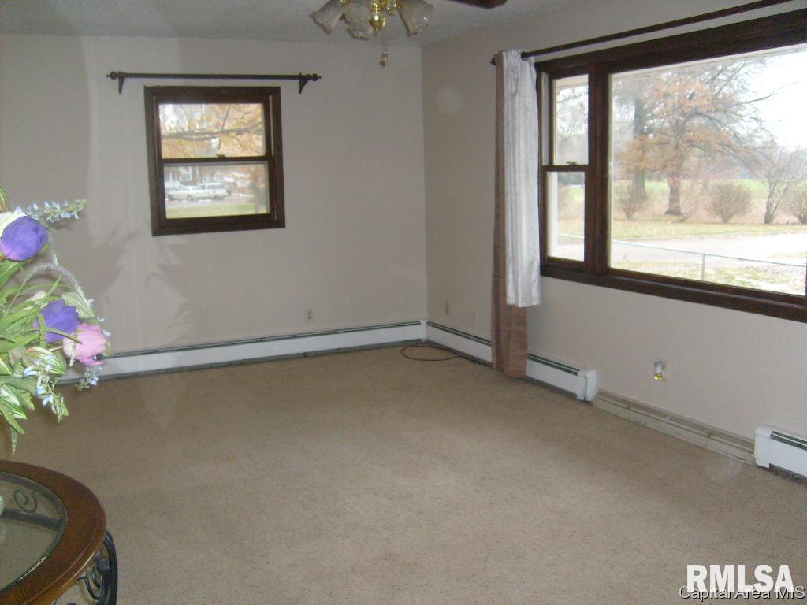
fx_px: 816
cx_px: 404
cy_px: 302
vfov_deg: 40.7
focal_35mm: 35
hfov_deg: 52.6
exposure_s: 1/45
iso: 160
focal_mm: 5.8
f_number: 2.8
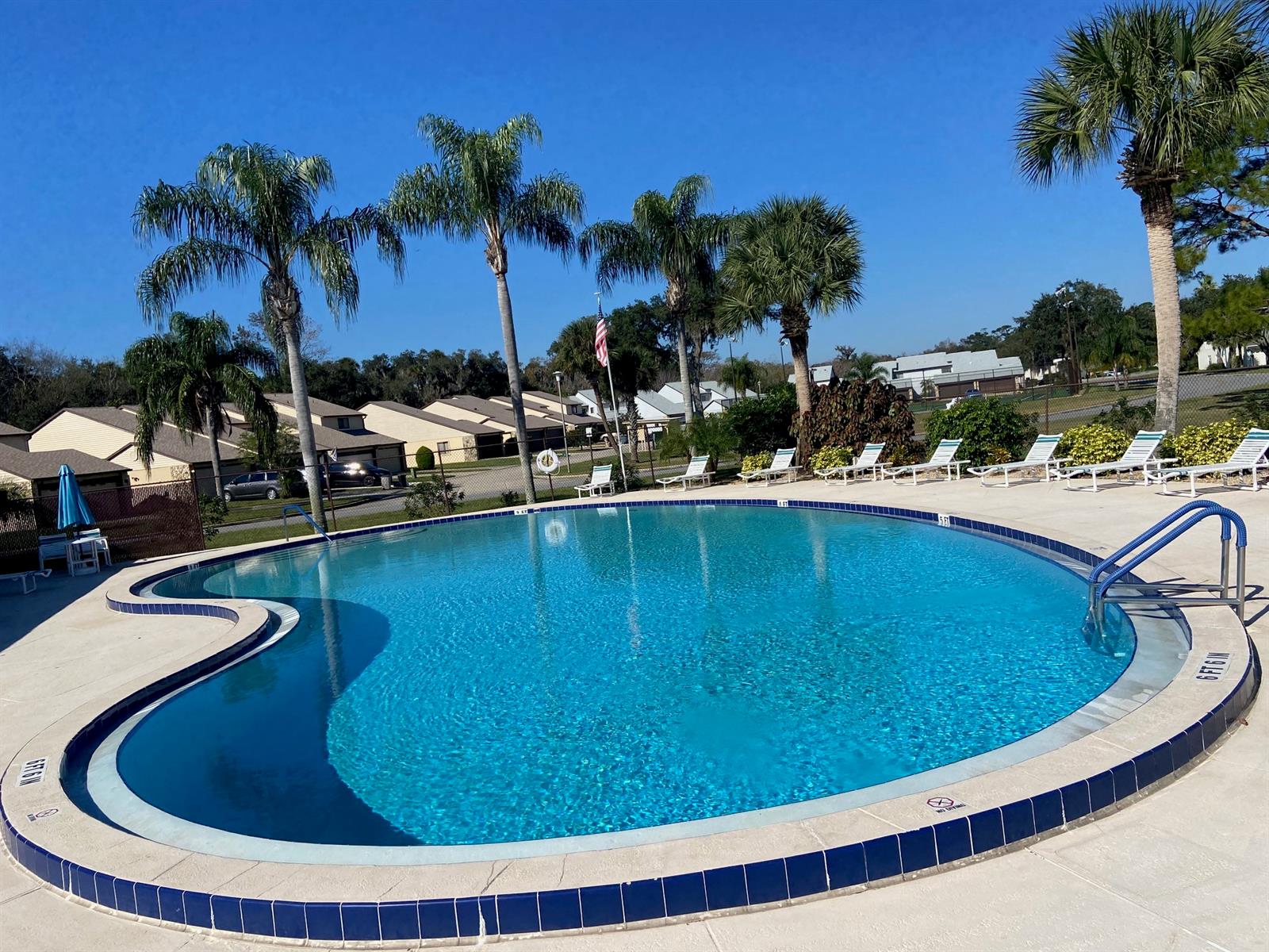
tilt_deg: -4.2
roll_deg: +5.7
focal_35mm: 26
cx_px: 634
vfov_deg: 53.1
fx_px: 953
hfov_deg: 67.3
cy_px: 476
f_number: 1.8
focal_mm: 4.25
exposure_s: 1/4608
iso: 32
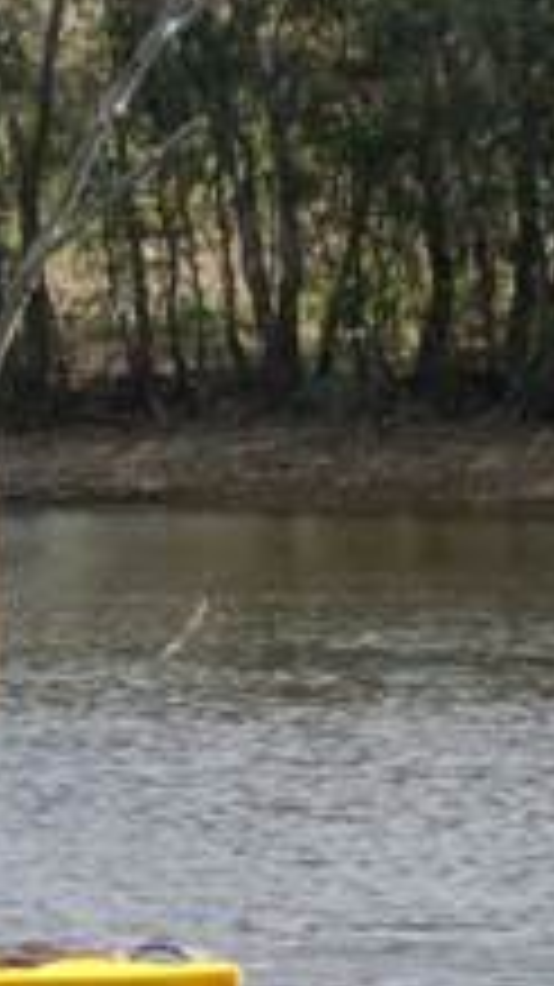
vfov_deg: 5.3
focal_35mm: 407
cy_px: 813
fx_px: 10641
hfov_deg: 3.0
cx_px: 486
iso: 80
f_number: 5.2
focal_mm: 18.9
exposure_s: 1/250
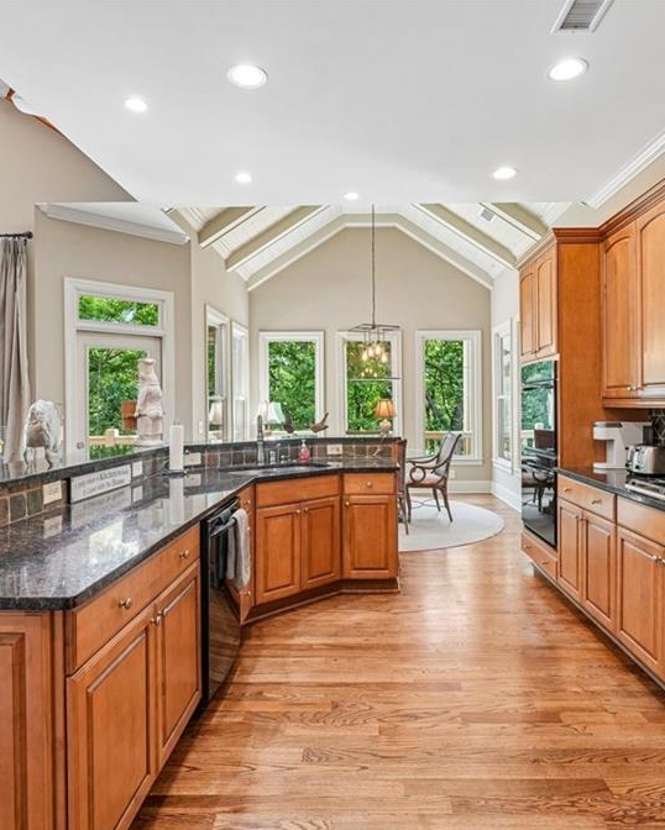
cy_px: 416
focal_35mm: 21
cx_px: 358
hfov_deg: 64.8
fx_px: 523
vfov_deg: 76.9
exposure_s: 1/13
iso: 320
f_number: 8
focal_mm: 14.9
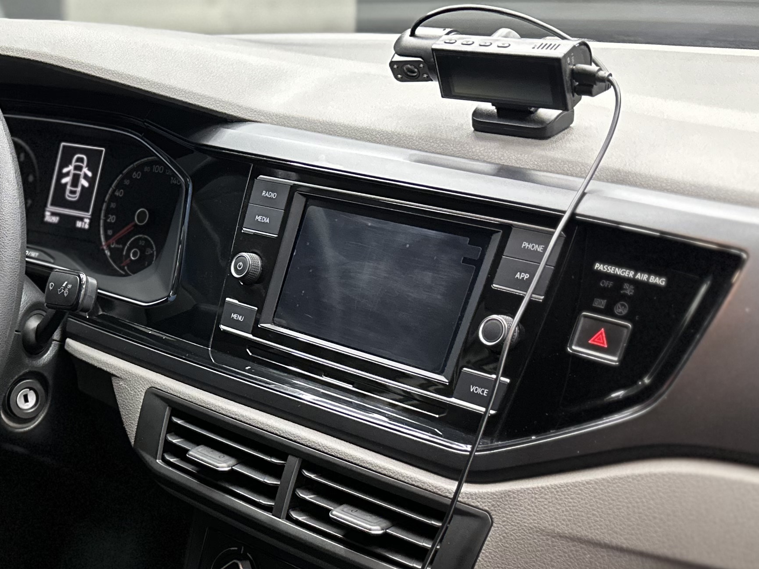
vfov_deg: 25.7
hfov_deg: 32.6
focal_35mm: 56
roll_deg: +4.3
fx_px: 1228
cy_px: 453
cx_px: 77
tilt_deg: -23.9
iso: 640
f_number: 1.78
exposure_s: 1/50
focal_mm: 6.86
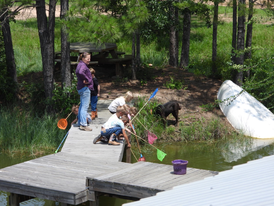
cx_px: 137
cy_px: 103
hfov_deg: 10.7
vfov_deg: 8.0
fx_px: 1464
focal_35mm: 185
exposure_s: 1/640
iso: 100
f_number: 4.5
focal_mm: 33.2
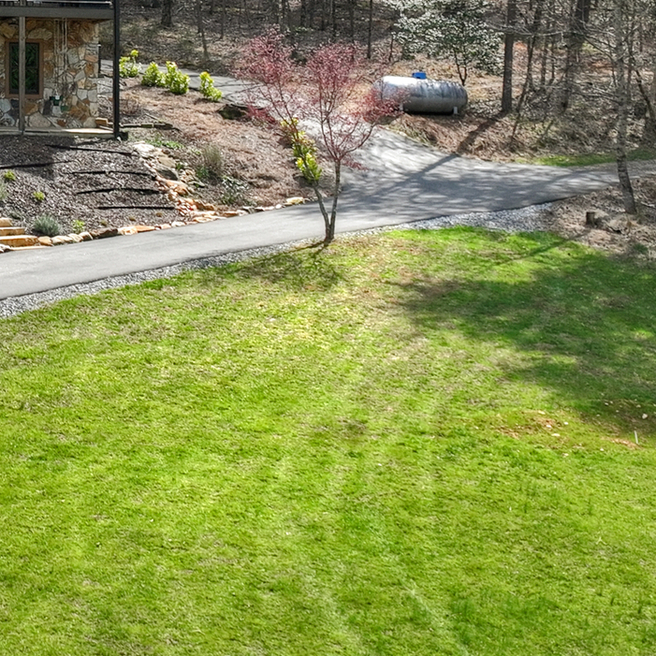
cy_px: 9
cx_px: -173
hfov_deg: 17.6
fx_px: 1994
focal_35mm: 93
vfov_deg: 18.2
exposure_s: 1/1000
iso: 160
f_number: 2.8
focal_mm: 12.3
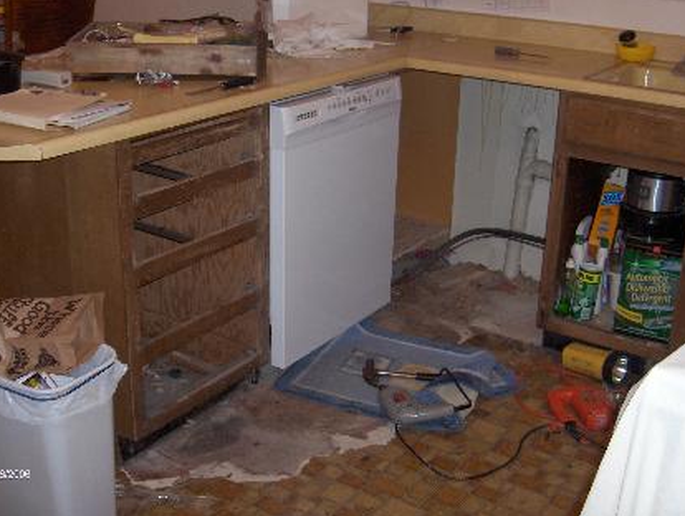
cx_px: 334
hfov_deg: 42.0
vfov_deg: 32.3
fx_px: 892
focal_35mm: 45
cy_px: 238
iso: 100
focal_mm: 8
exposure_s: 1/60
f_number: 2.8
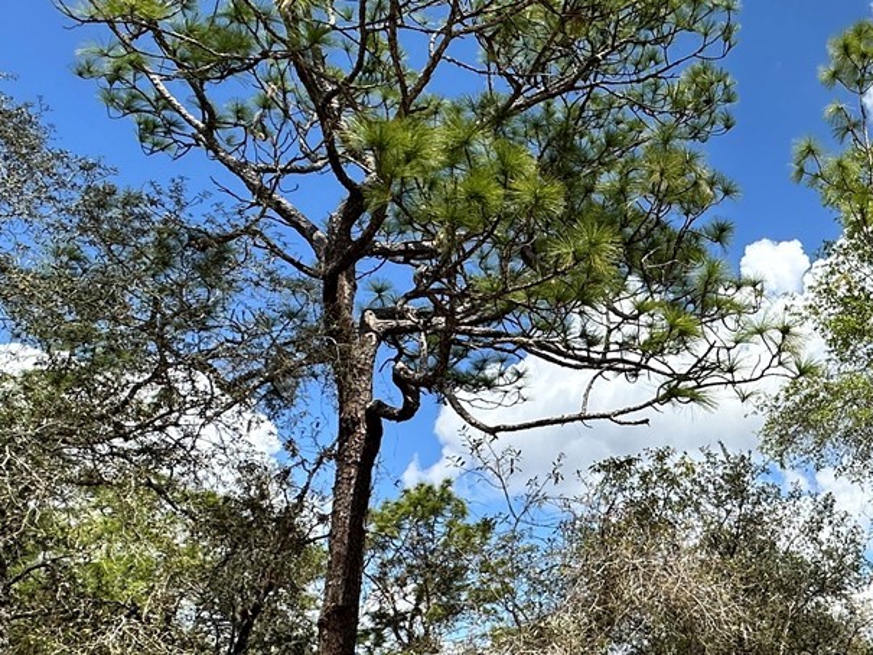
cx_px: 843
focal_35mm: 37
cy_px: 391
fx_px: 933
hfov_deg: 43.9
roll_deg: +2.8
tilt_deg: +23.0
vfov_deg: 38.5
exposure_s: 1/2020
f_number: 2.2
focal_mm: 2.22
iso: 50
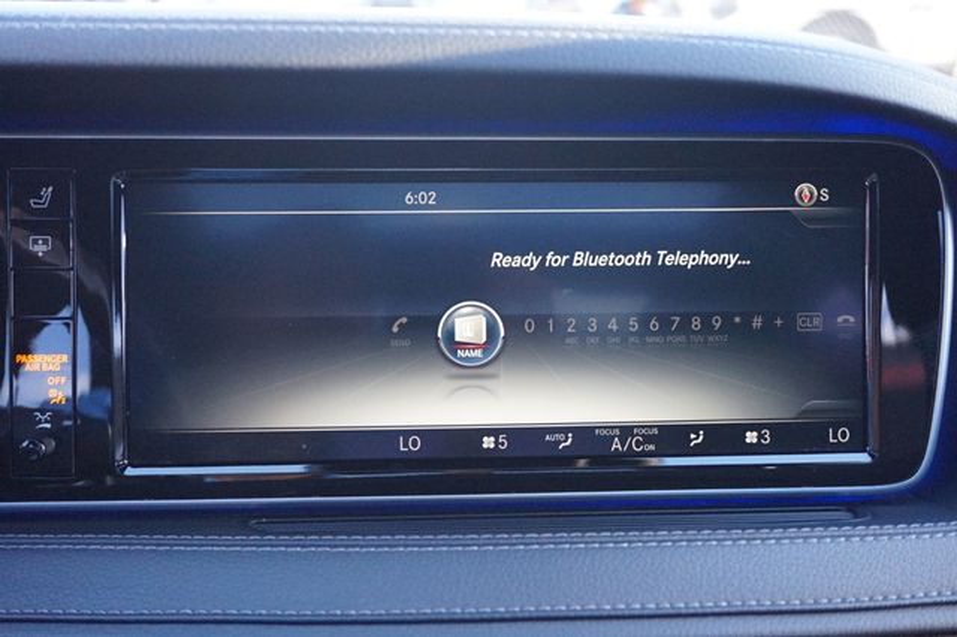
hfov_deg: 53.2
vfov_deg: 36.8
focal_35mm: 36
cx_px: 478
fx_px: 956
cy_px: 318
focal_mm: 24
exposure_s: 1/160
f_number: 4.5
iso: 2500
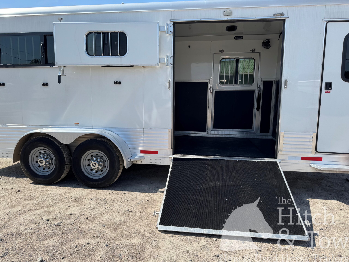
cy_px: 131
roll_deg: -1.9
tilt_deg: -8.2
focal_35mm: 24
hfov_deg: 71.6
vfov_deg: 56.8
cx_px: 174
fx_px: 242
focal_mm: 6.76
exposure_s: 1/3802
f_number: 1.78
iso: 80
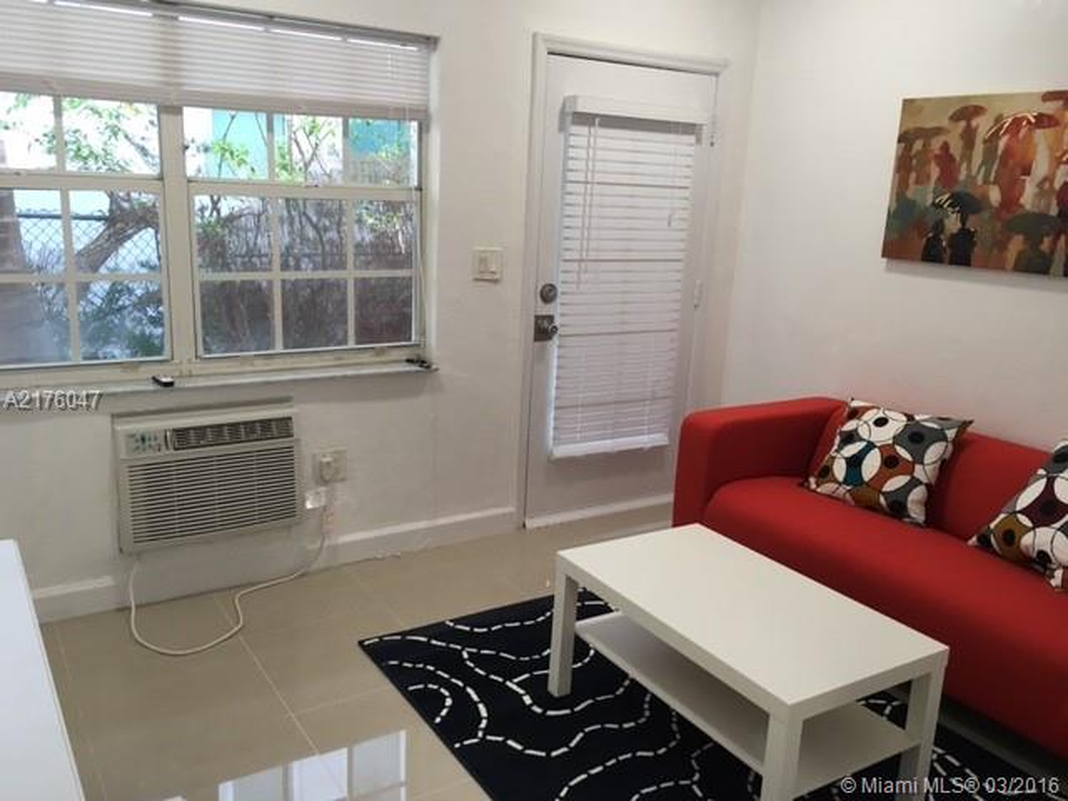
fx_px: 895
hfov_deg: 61.7
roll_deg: -3.5
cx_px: 534
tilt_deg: -12.6
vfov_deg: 48.2
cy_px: 400
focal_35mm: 29
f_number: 2.2
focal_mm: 4.15
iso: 64
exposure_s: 1/30
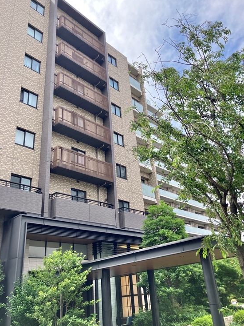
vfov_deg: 61.7
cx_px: 125
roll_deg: +6.6
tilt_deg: +27.7
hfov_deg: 48.2
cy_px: 159
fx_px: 273
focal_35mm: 29
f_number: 1.8
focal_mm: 3.99
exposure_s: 1/838
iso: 32
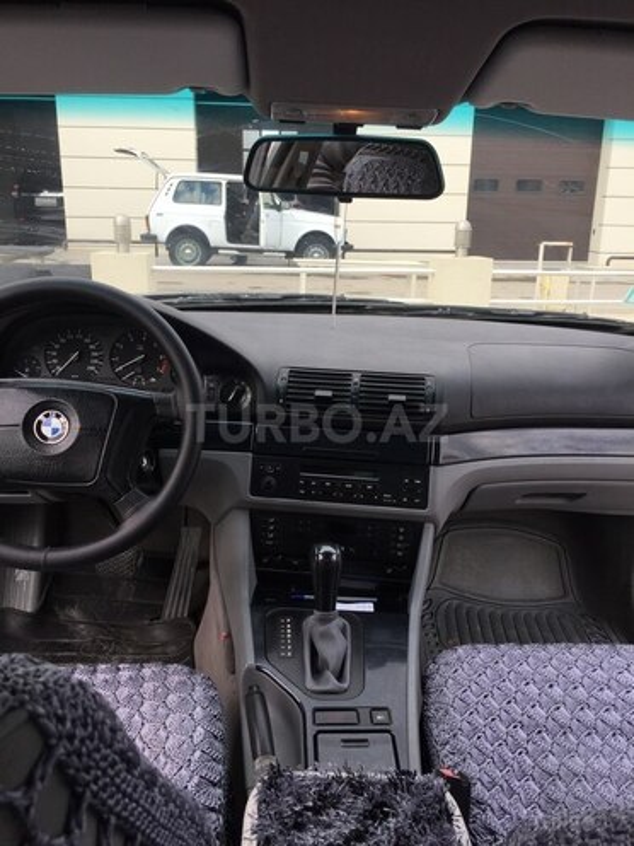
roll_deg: -0.7
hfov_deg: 48.2
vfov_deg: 61.7
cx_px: 317
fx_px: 708
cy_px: 423
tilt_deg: -15.8
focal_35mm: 29
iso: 32
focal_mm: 4.15
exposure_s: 1/384
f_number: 2.2
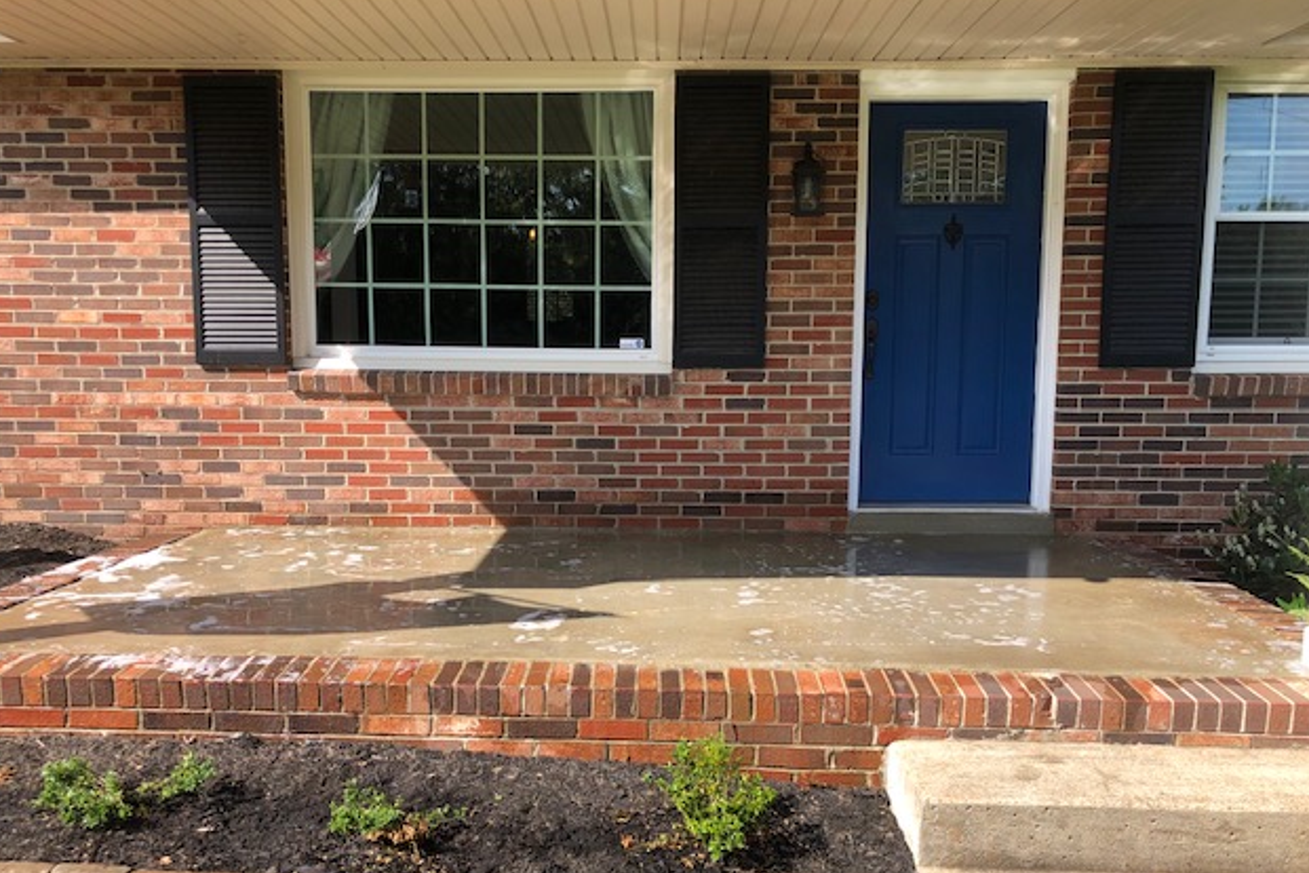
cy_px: 491
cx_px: 643
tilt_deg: -6.9
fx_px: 1091
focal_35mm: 30
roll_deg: -1.9
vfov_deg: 43.5
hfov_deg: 61.9
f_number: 1.8
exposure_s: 1/787
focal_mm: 3.99
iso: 20
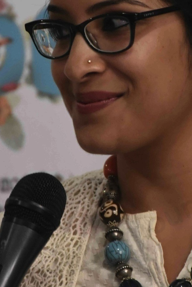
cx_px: 141
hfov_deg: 3.0
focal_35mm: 463
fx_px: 3701
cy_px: 126
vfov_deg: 4.5
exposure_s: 1/100
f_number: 5.6
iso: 2500
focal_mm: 140
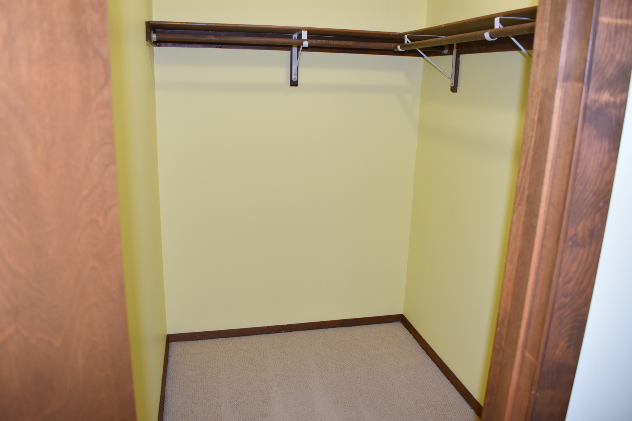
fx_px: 474
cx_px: 316
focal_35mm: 27
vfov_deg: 47.9
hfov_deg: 67.4
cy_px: 210
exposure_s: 1/80
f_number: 4.5
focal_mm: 18
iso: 800
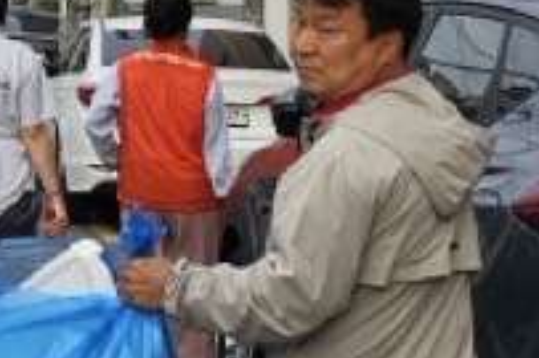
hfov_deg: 12.6
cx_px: -393
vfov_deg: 8.8
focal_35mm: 151
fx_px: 2259
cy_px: -188
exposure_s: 1/210
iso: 10
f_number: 1.7
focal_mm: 6.3
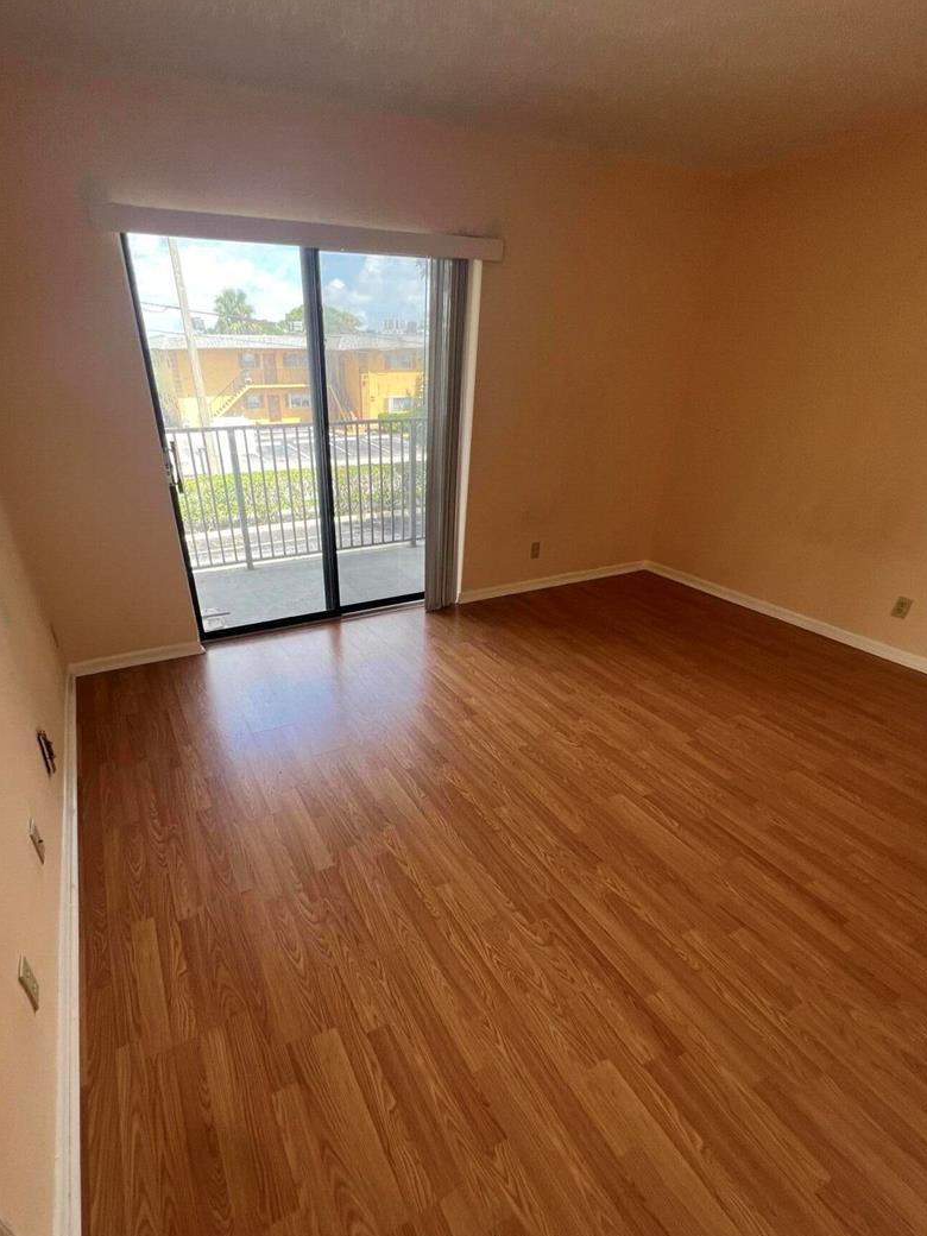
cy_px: 702
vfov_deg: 97.6
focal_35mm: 15
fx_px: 536
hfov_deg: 81.3
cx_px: 399
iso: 40
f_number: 1.8
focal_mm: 1.57
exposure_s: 1/120
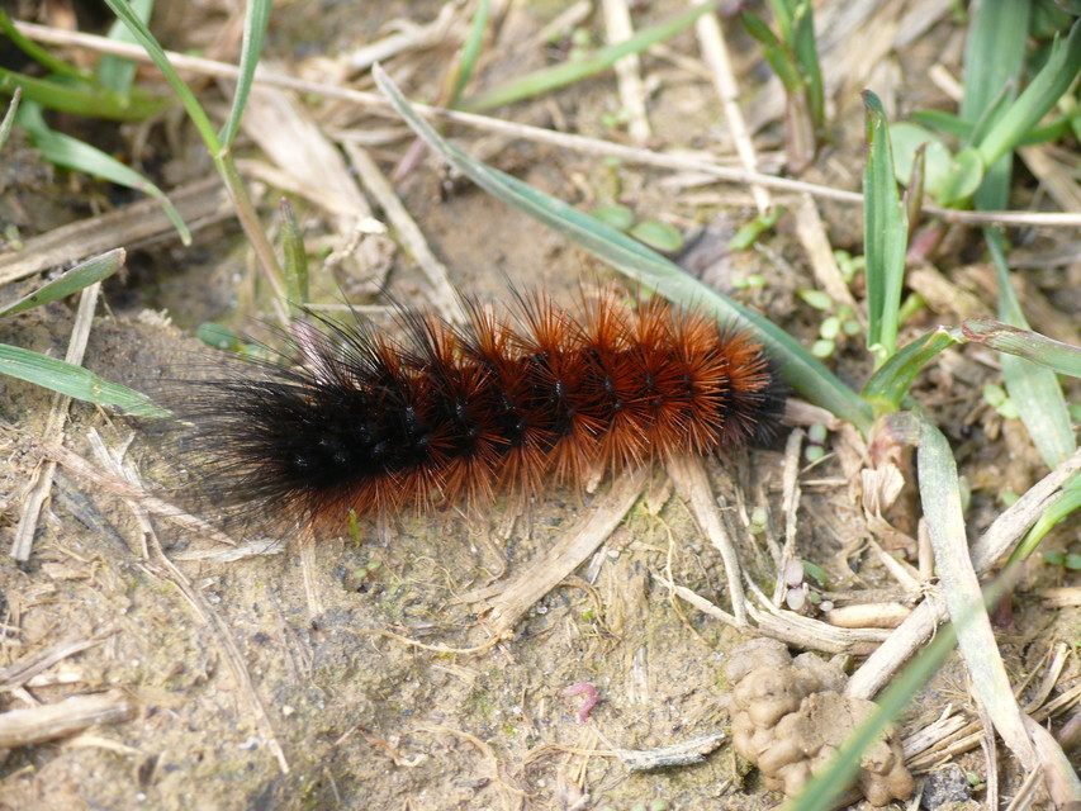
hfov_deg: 16.4
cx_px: 540
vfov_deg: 12.4
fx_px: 3748
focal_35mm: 120
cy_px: 406
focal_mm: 25.3
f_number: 4.5
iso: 200
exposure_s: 1/200
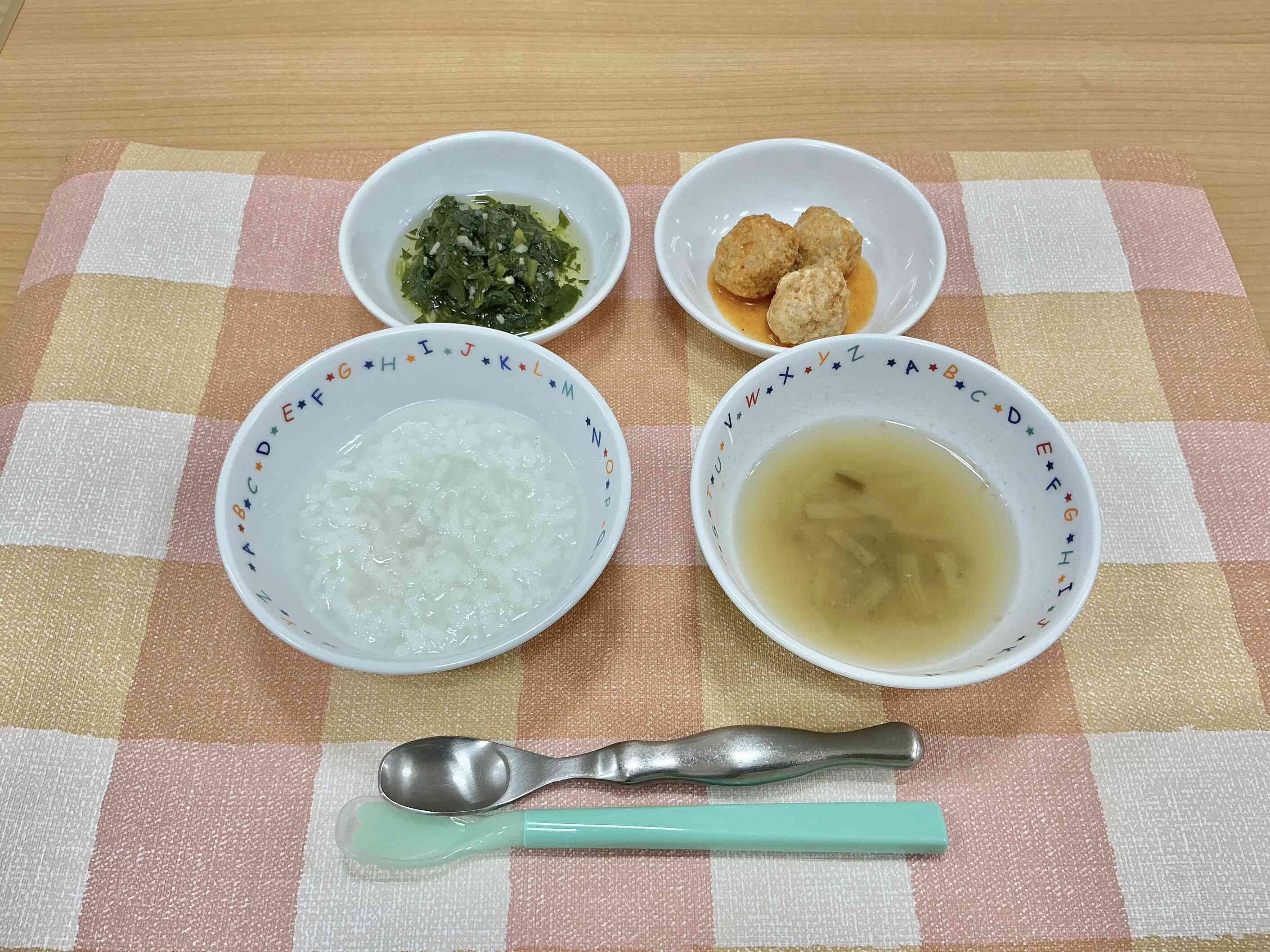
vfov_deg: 48.2
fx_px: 1064
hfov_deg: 61.7
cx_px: 635
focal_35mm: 29
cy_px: 476
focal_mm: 3
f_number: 1.8
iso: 64
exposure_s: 1/120
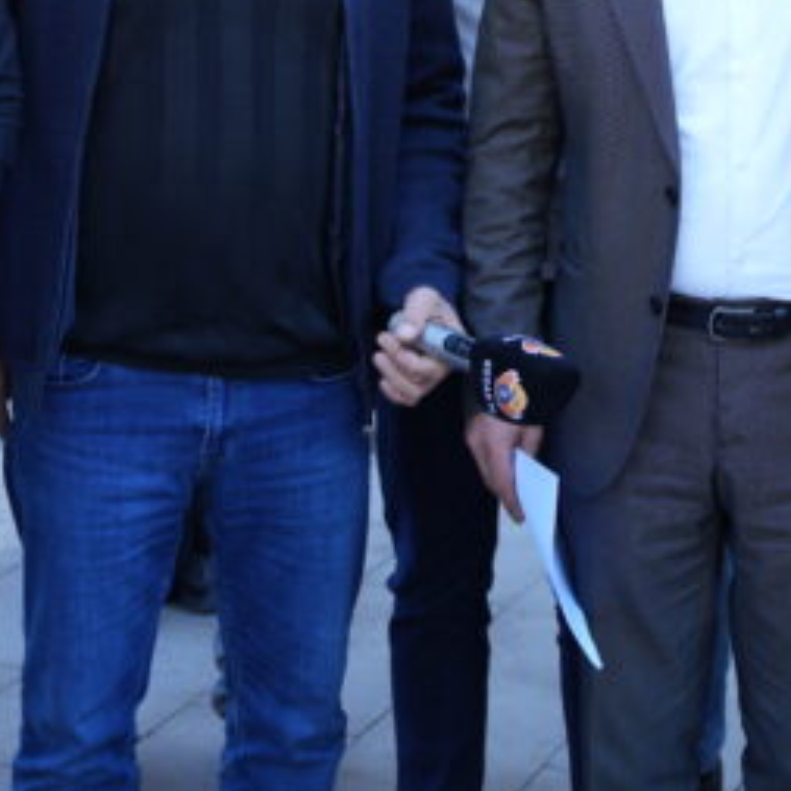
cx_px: 675
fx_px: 2197
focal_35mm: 85
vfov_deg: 20.0
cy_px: 59
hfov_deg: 20.1
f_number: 3.5
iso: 100
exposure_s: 1/100
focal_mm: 33
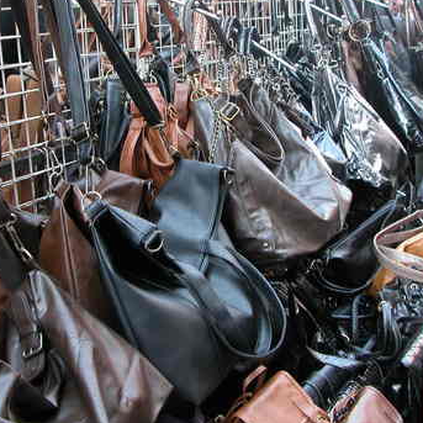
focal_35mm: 56
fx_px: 774
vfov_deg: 30.3
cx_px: 199
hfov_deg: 30.6
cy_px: 141
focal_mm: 8.9
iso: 100
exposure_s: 1/37
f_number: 2.8
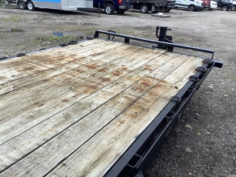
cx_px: 118
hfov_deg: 58.4
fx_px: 211
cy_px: 88
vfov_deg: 45.4
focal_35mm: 31
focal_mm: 3.3
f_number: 2.4
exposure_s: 1/120
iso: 25
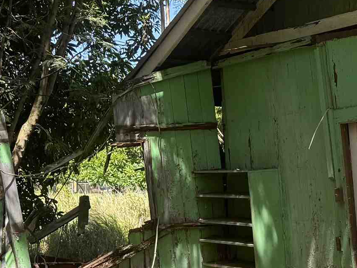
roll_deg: +0.2
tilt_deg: -0.4
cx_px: 515
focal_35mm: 87
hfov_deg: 19.9
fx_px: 898
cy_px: 197
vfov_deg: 16.9
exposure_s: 1/633
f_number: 1.78
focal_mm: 6.76
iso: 80
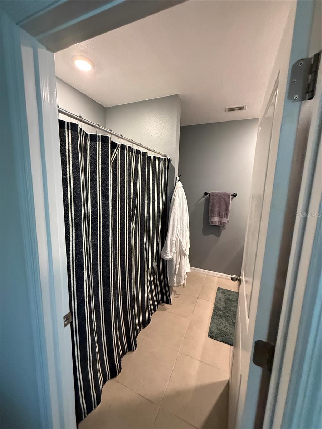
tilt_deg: -6.0
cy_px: 214
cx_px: 161
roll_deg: -0.5
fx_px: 174
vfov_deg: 102.1
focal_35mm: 14
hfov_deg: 85.7
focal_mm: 2.22
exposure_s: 1/60
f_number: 2.2
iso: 640
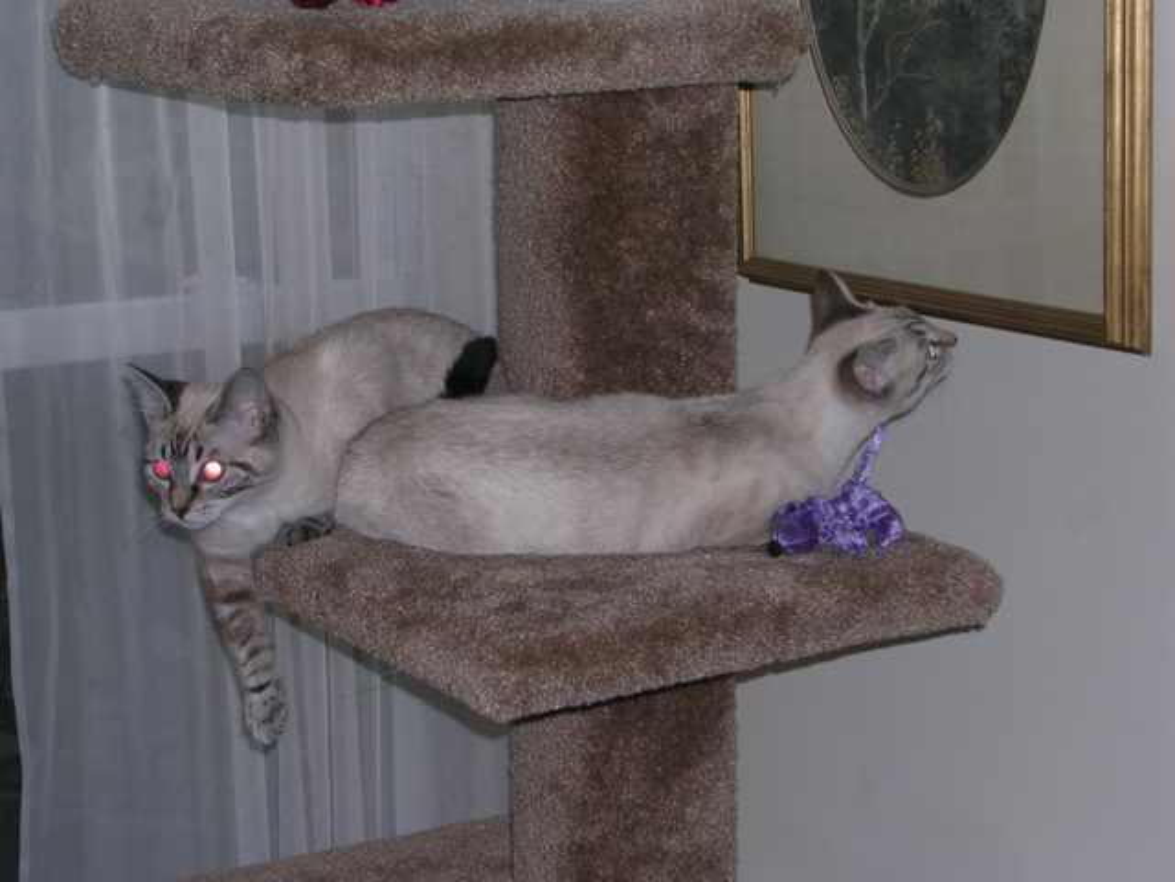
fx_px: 2580
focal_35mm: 76
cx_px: 588
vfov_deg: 19.4
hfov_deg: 25.7
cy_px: 441
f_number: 3.9
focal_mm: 11.5
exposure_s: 1/60.1
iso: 58
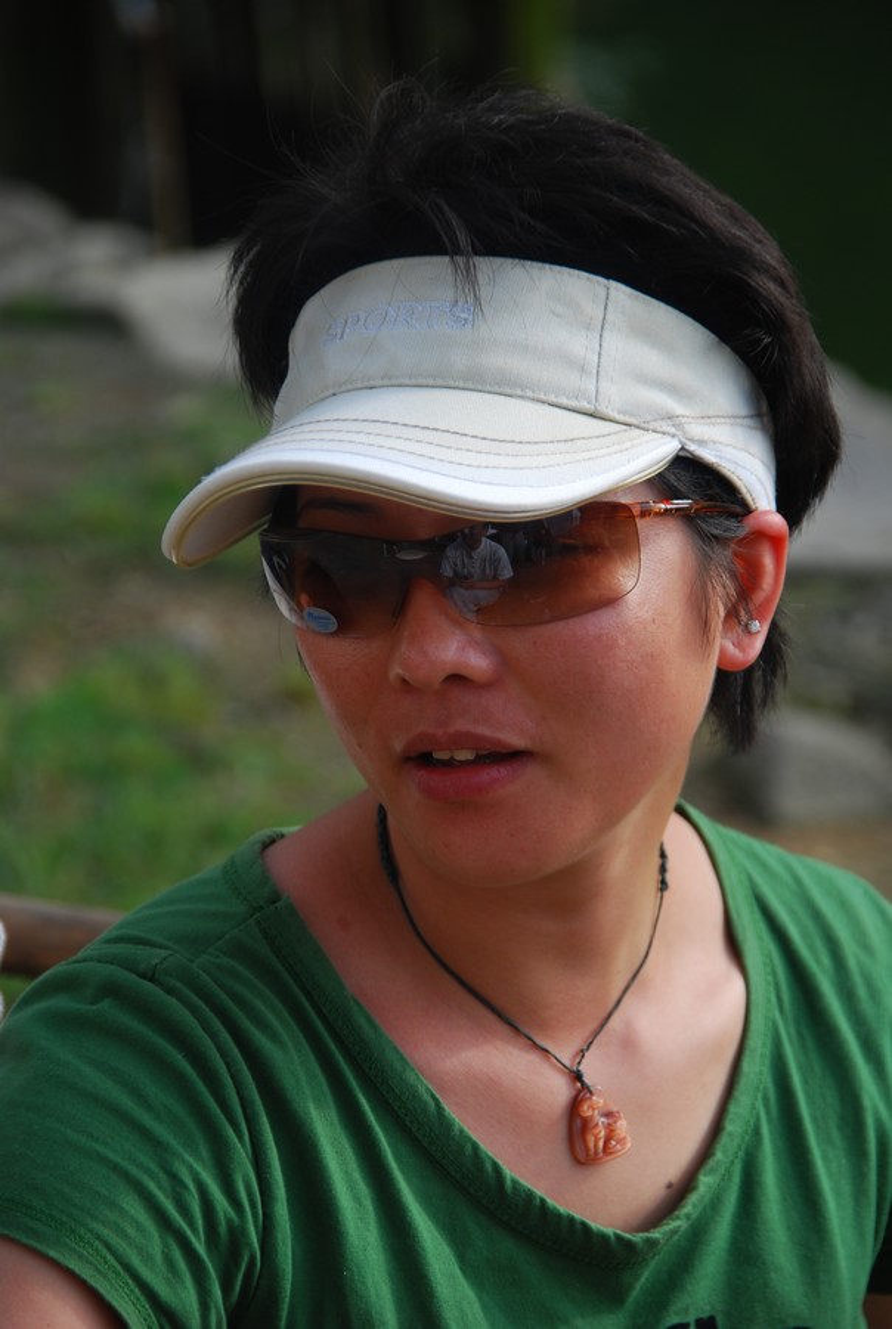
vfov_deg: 11.8
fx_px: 6437
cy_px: 664
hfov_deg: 7.9
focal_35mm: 174
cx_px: 446
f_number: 6.3
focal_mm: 116
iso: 100
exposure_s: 1/200
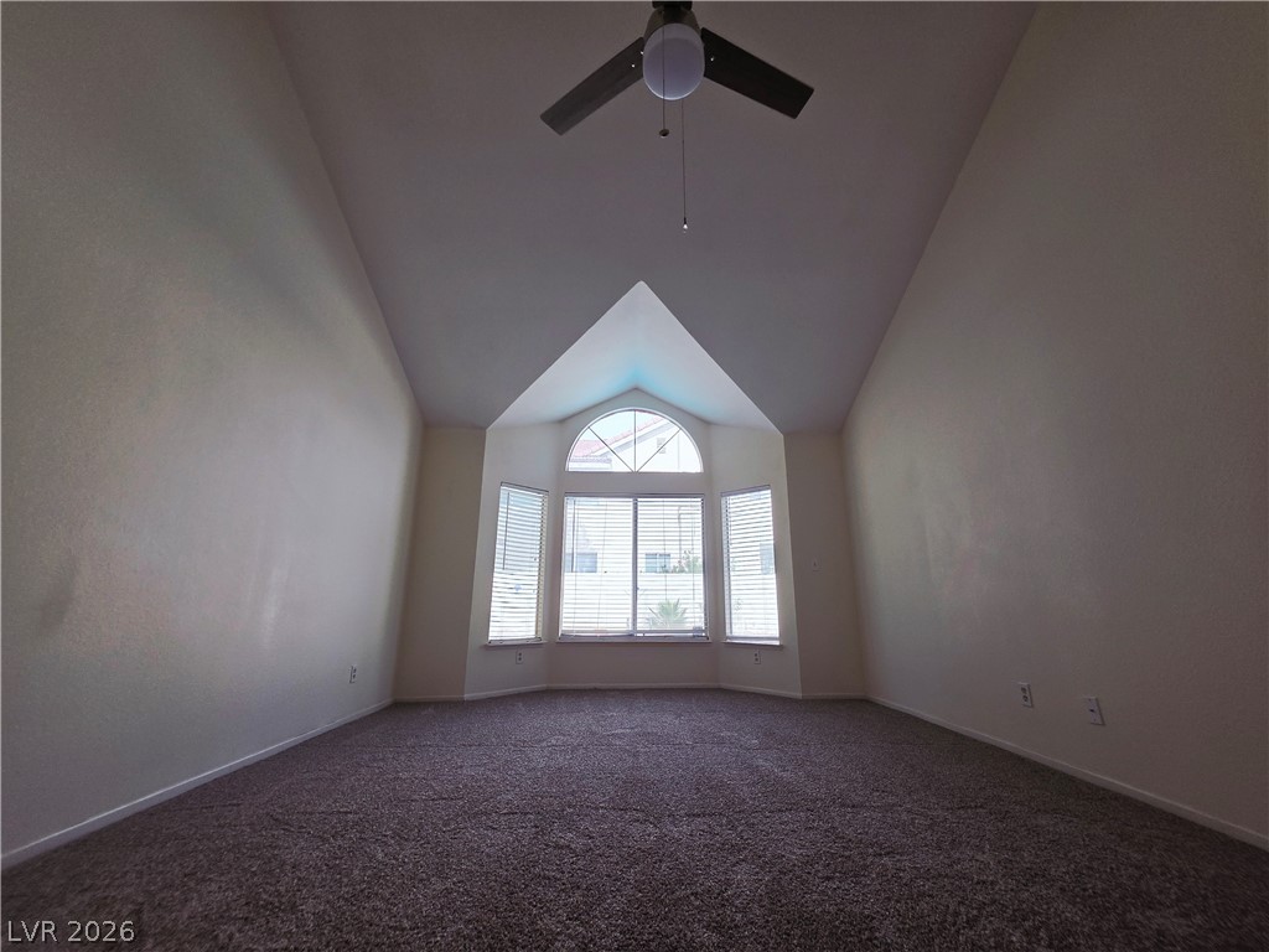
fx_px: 477
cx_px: 634
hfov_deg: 106.2
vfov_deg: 89.9
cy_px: 476
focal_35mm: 13
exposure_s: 1/719
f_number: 1.9
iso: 100
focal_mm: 2.2
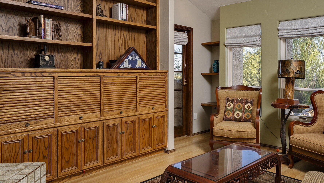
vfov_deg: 41.3
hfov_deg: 67.3
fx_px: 241
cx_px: 194
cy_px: 72
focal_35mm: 28
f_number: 7.1
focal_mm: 17
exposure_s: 1/80
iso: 200
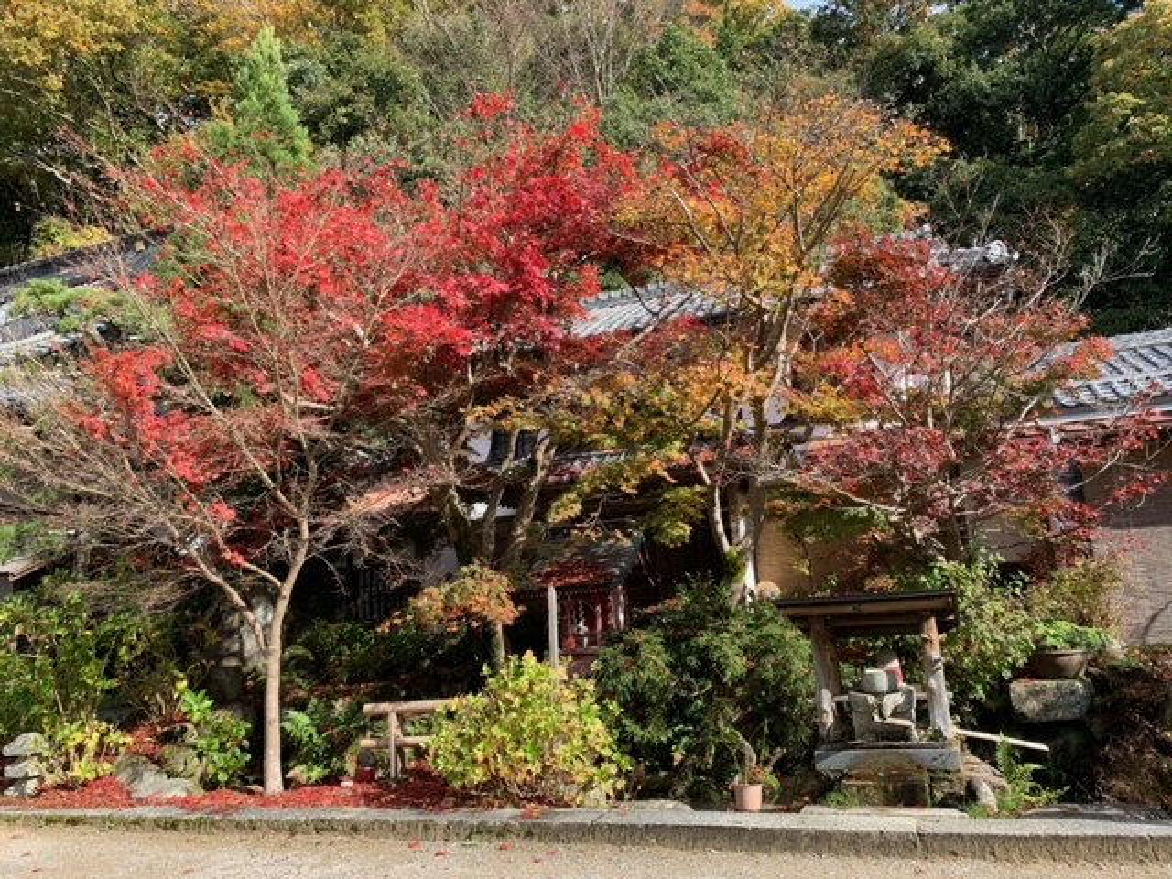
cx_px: 586
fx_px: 880
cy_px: 440
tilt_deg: +12.4
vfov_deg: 53.1
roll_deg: +2.8
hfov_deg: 67.3
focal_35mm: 26
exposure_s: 1/594
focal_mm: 4.25
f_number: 1.8
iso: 25
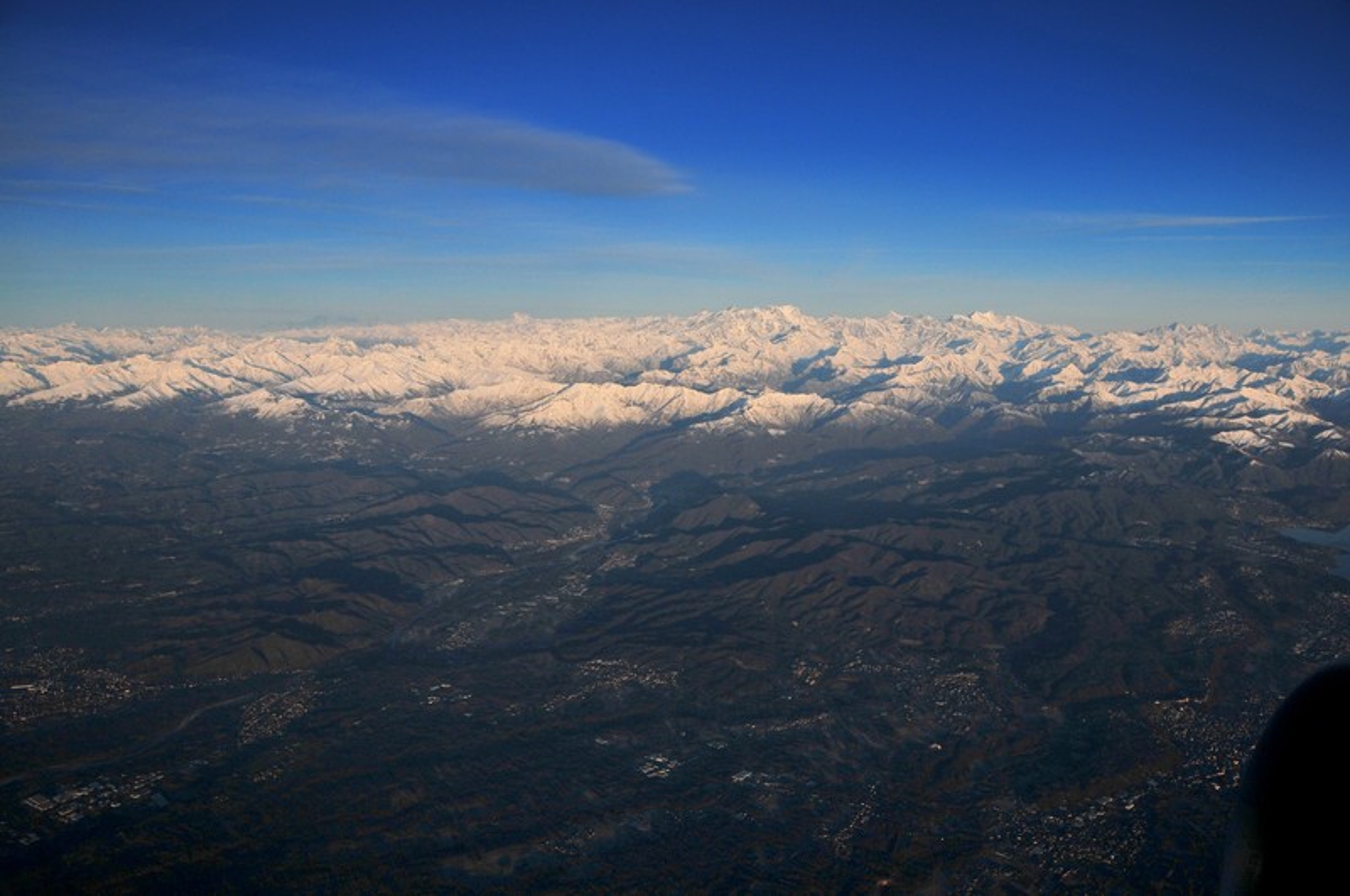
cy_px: 448
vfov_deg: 47.8
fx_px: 1011
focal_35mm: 27
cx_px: 675
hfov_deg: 67.5
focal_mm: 18
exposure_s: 1/1000
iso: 200
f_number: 8
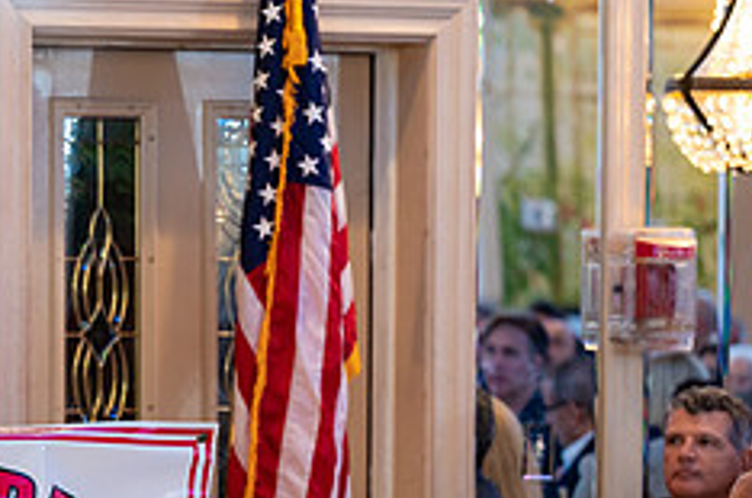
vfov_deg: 5.6
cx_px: -138
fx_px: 5086
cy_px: 376
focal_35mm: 244
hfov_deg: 8.4
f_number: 3.2
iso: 1250
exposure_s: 1/125
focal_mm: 98
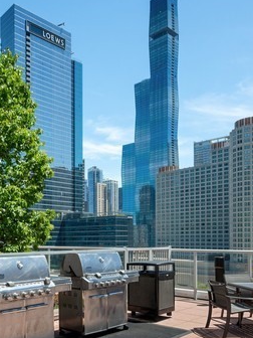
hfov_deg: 37.7
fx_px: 351
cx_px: 38
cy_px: 239
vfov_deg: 49.9
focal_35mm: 36
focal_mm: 14
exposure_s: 1/160
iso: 100
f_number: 10
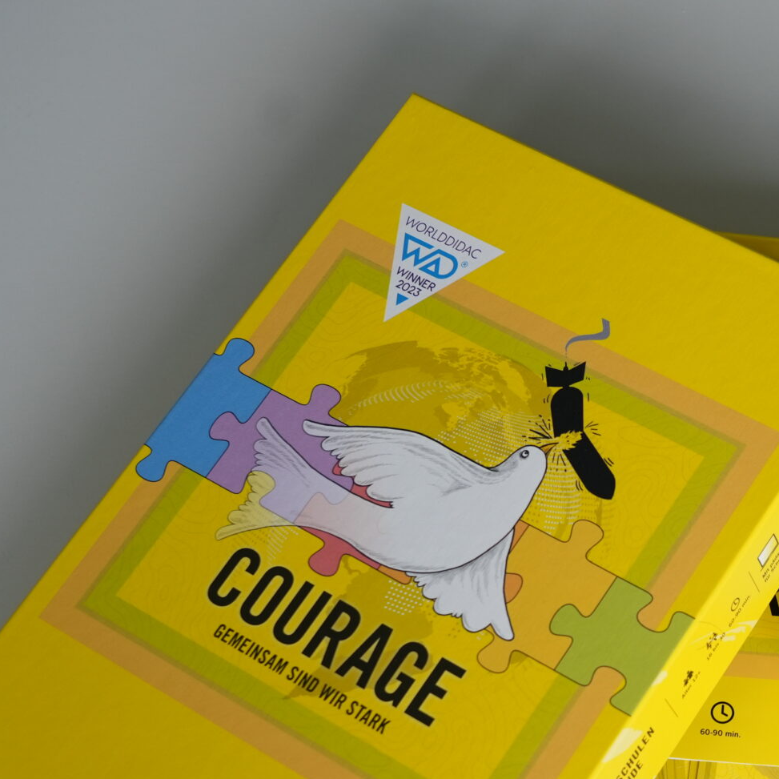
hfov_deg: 22.0
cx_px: 765
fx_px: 1935
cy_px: 613
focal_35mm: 76
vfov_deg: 22.5
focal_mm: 34
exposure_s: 1/60
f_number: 5
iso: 400
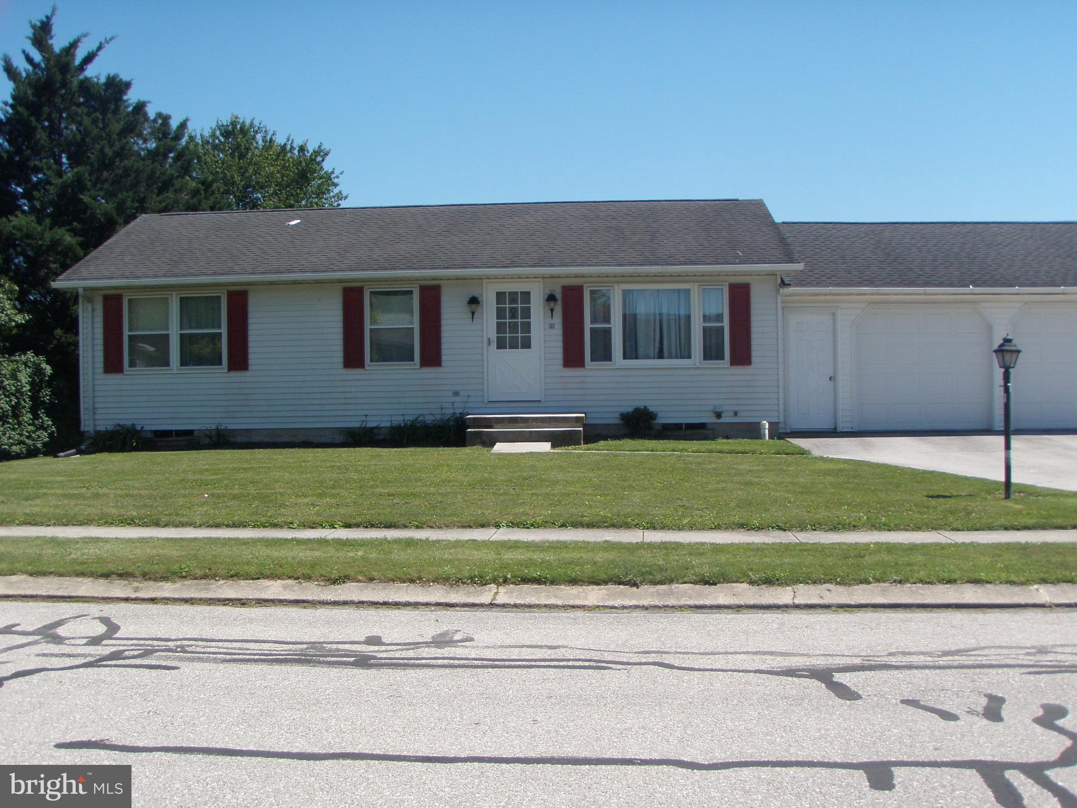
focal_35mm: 38
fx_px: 1182
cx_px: 538
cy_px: 404
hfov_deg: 49.0
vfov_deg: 37.7
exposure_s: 1/500
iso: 80
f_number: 4
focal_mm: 6.7
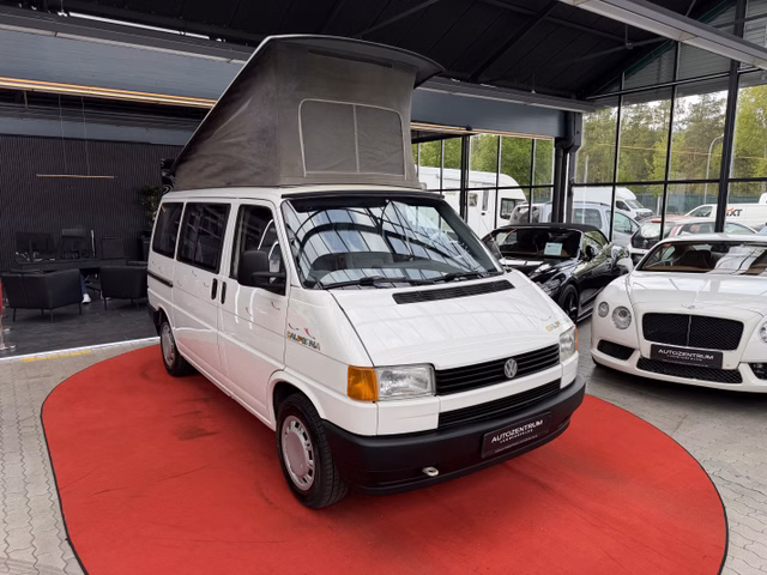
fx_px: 532
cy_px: 288
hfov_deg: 71.6
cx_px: 384
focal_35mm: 24
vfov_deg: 56.8
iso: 80
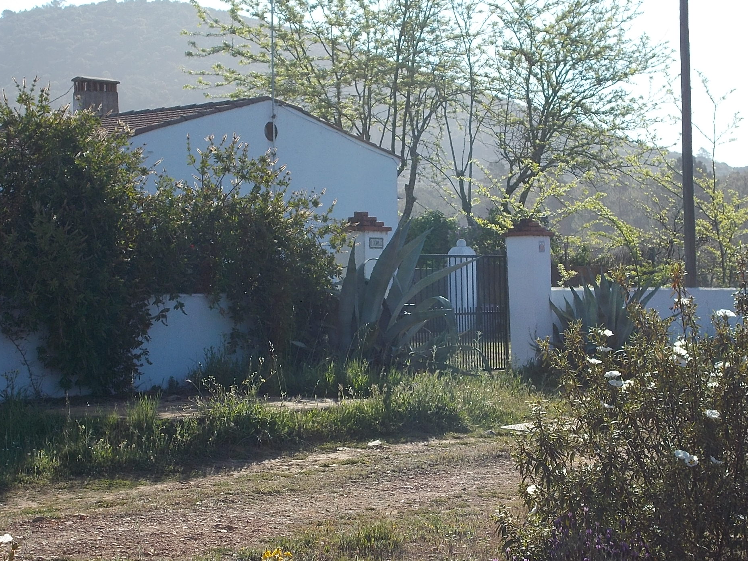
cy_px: 285
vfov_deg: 15.9
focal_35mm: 93
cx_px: 383
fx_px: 2010
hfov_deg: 21.1
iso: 80
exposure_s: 1/320
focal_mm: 13.5
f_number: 5.8
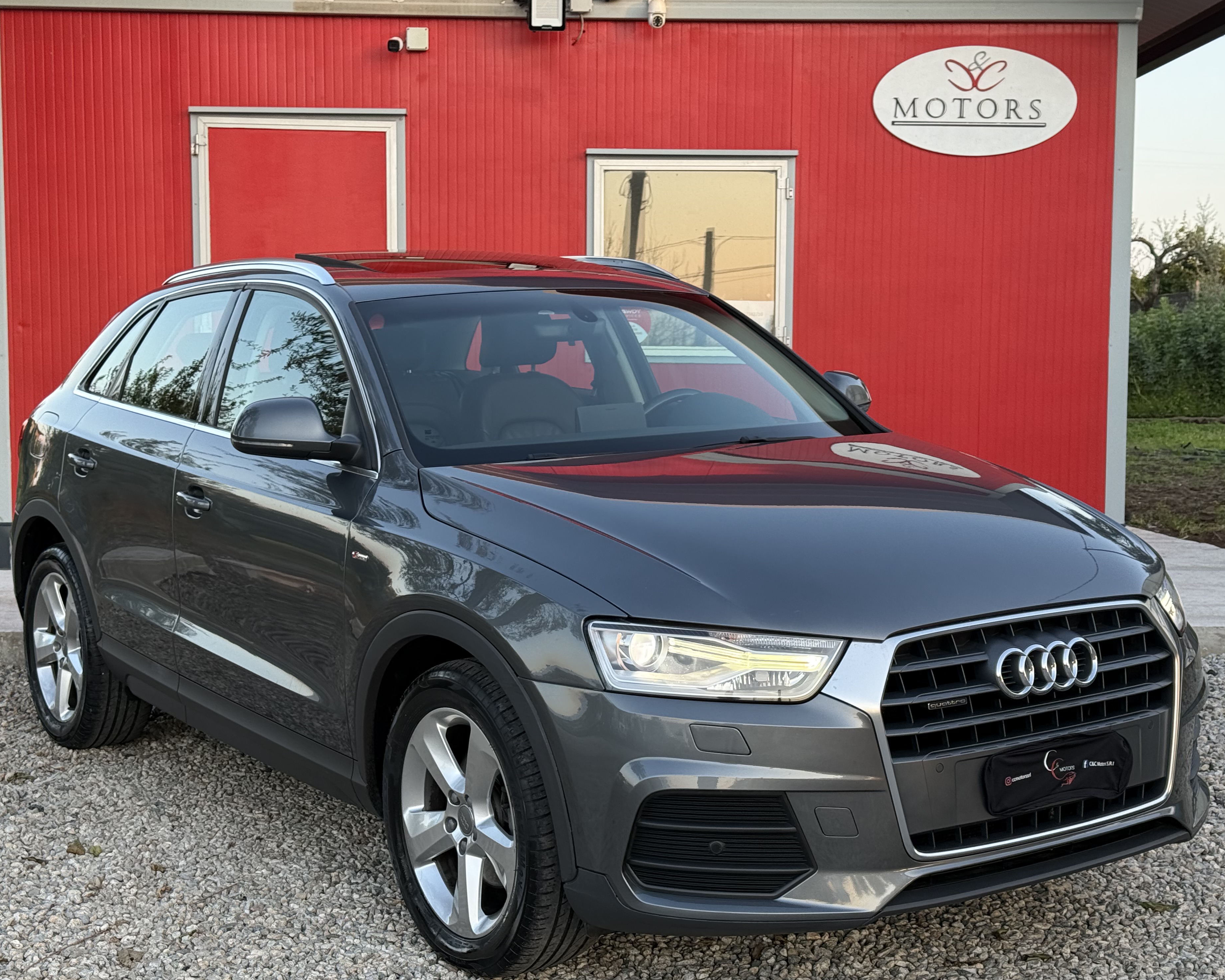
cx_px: 578
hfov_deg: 36.6
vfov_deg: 29.7
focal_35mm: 51
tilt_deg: -3.0
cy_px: 492
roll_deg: -0.2
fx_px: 1849
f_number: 1.78
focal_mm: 6.76
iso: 125
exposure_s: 1/249
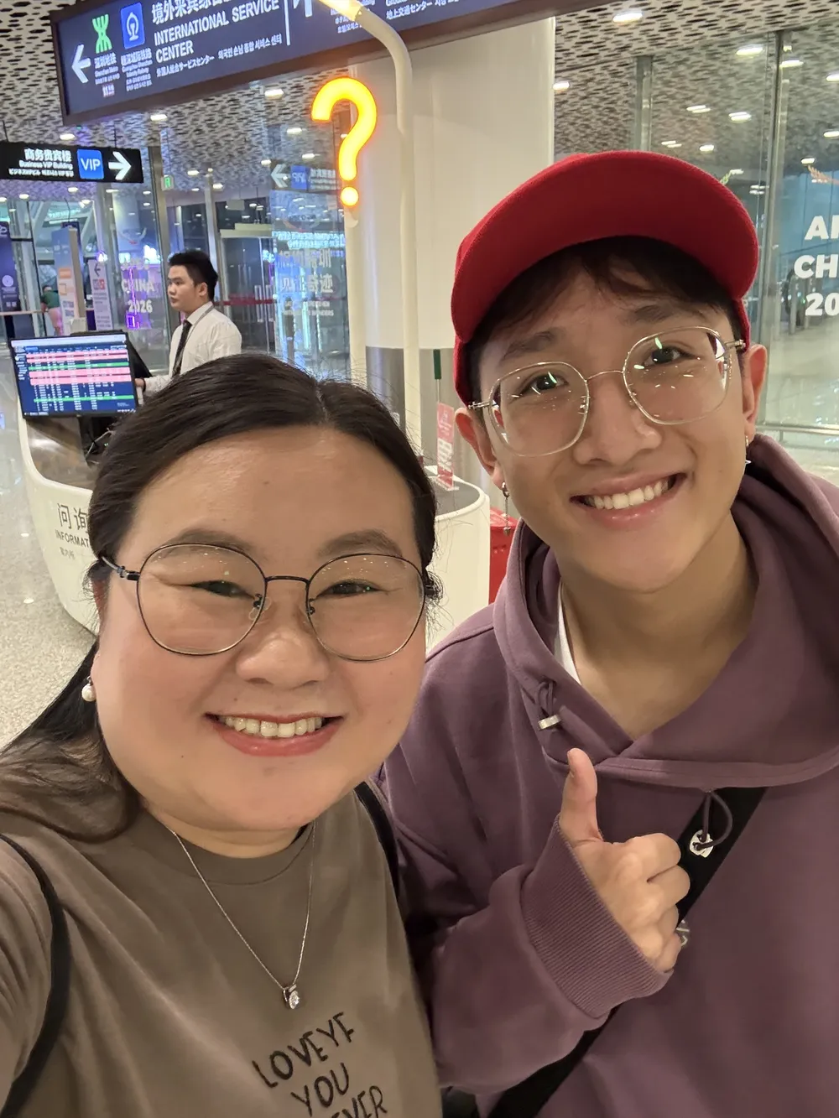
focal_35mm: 30
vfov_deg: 60.0
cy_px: 559
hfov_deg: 46.8
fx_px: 969
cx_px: 420
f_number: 1.9
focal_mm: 2.69
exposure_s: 1/33
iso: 320
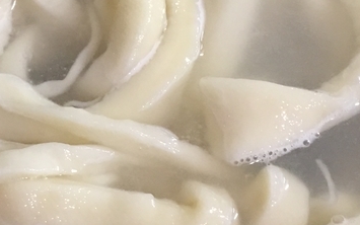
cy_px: 87
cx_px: -1
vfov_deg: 12.6
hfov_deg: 19.4
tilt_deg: -62.1
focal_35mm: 104
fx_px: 1021
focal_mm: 4.15
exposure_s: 1/15
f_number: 2.2
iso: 80
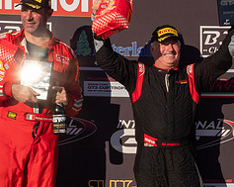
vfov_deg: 12.1
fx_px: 878
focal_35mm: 127
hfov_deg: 15.0
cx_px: 213
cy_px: 115
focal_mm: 23
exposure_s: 1/160
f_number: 16
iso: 200
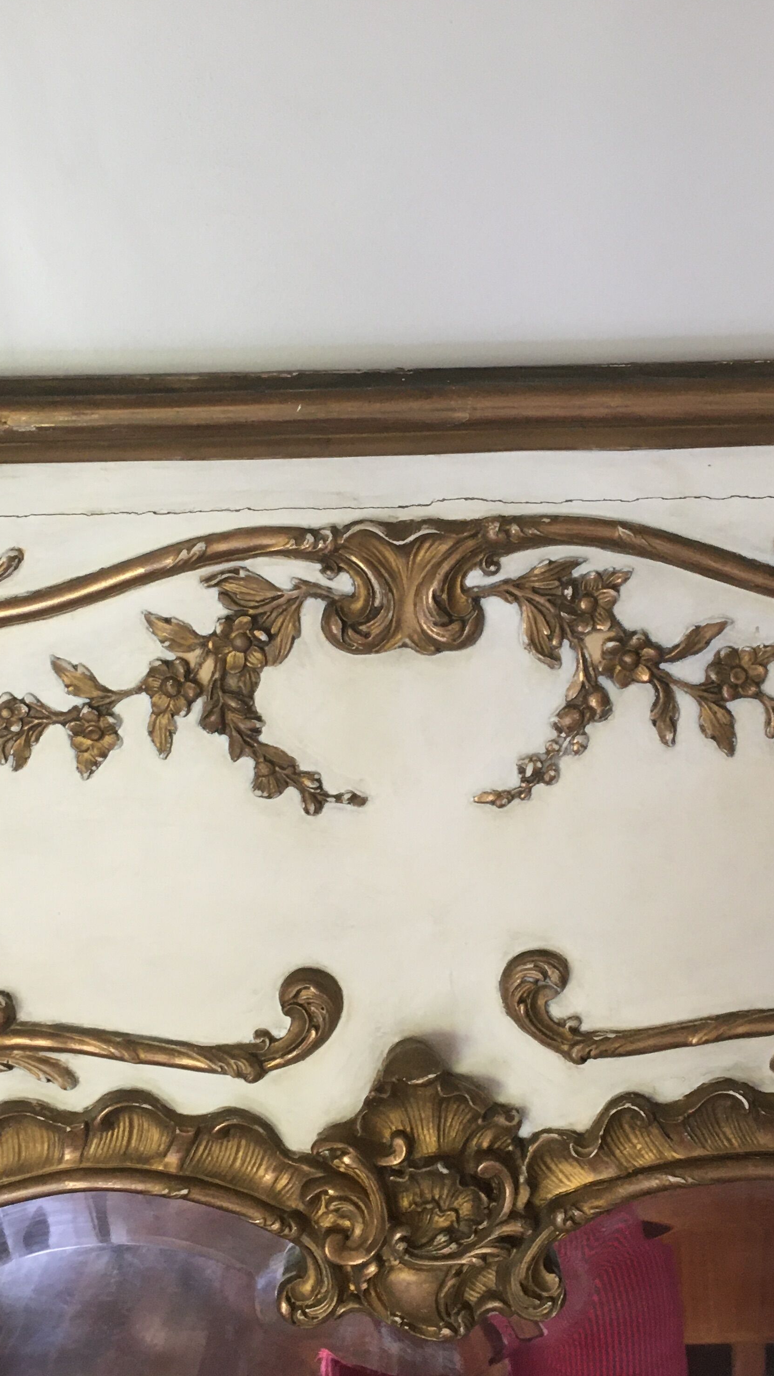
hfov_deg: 27.7
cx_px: 387
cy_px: 689
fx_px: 1569
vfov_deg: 47.4
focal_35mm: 43
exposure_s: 1/33
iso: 125
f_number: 2.2
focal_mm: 4.15
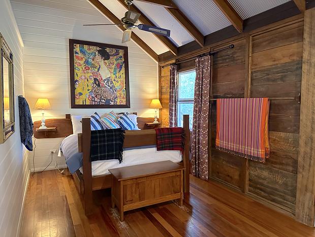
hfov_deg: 71.5
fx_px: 219
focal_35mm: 24
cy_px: 118
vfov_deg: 56.9
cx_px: 158
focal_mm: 6.86
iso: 1000
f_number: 1.78
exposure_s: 1/50
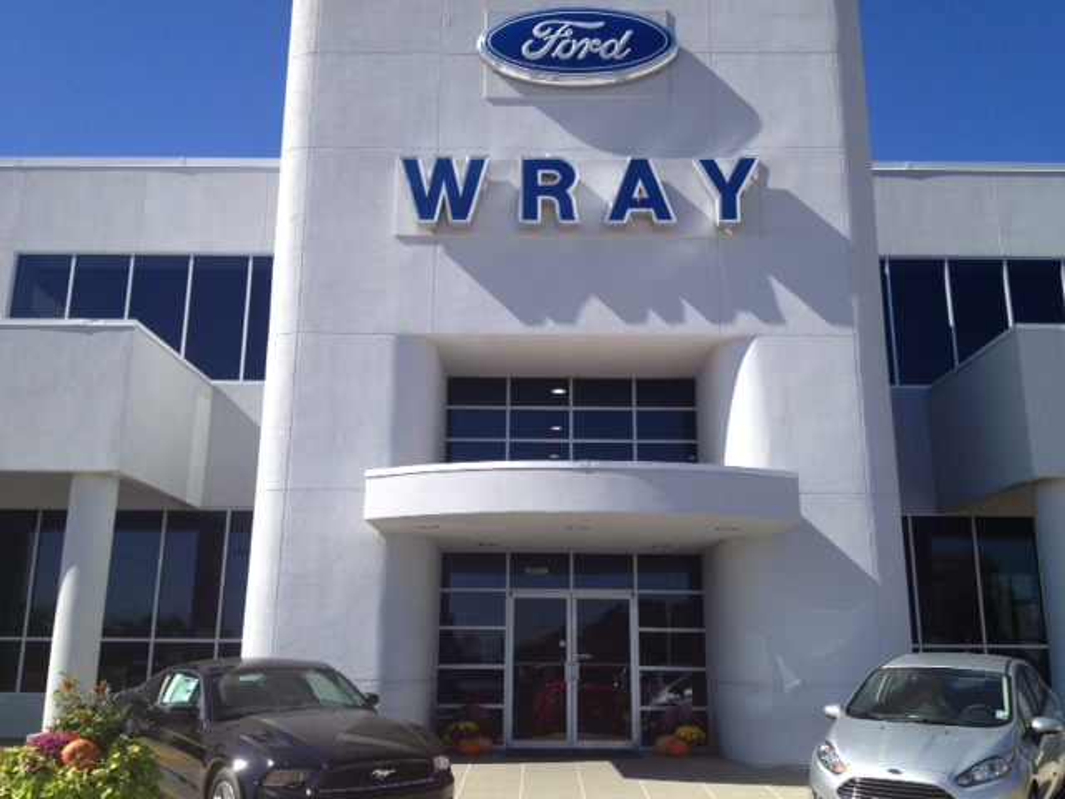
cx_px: 532
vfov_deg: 40.7
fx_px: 1077
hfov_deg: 52.6
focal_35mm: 35
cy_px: 400
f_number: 2.4
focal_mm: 4.28
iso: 50
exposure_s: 1/1346
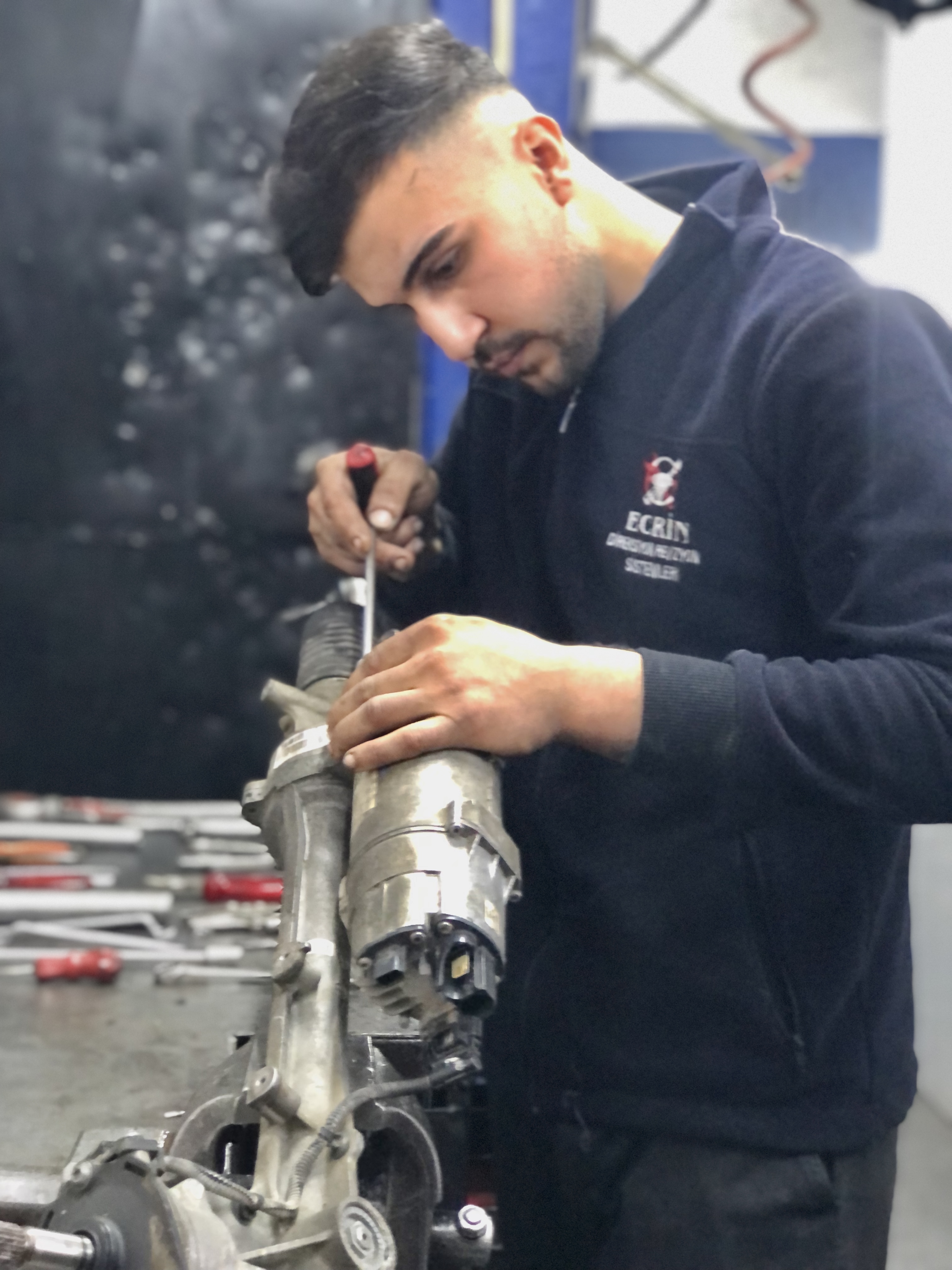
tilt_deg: -5.7
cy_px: 635
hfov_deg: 25.7
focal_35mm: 57
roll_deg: -1.9
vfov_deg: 33.8
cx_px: 476
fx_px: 2090
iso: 1250
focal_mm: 6.6
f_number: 2.8
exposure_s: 1/33
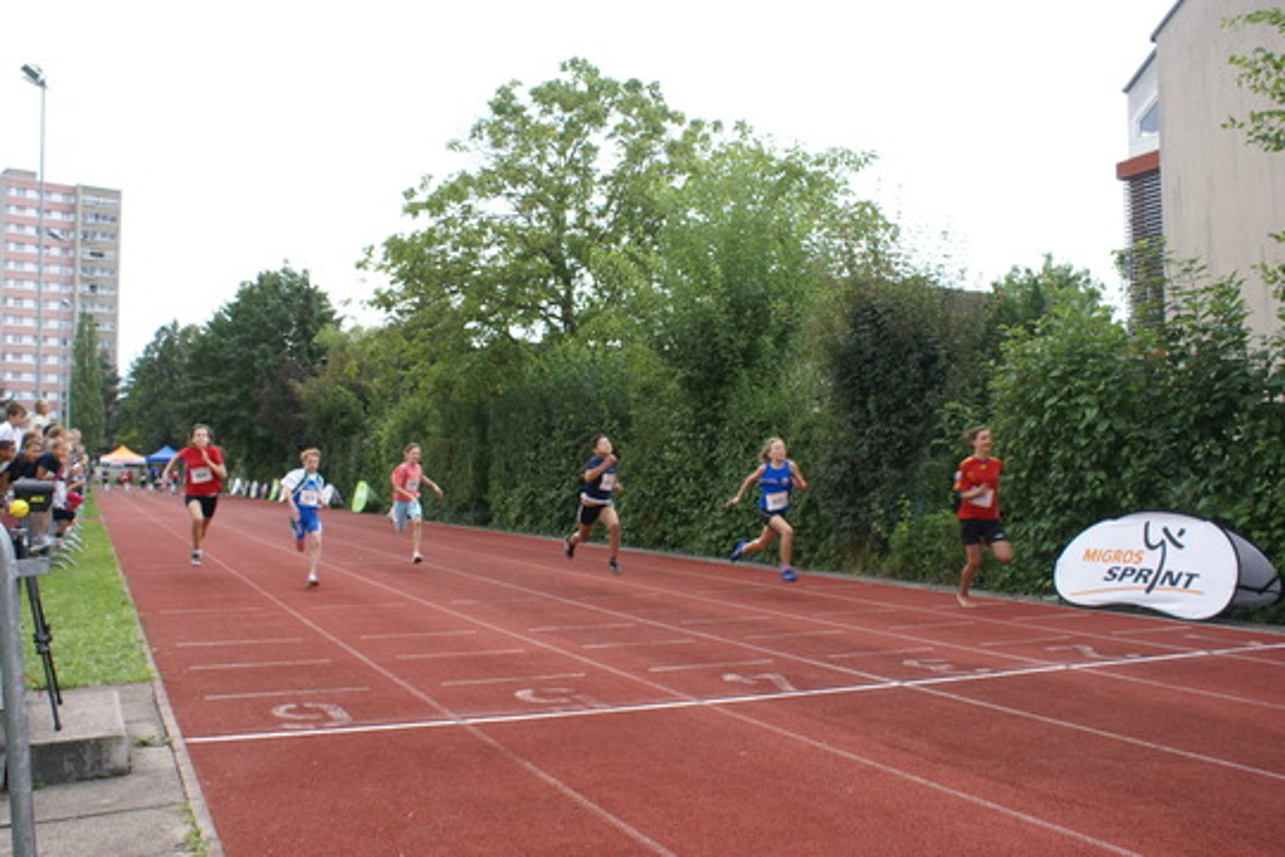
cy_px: 428
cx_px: 642
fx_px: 1071
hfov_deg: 61.9
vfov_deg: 43.6
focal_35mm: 30
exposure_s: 1/160
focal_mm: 20
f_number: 4.5
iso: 100
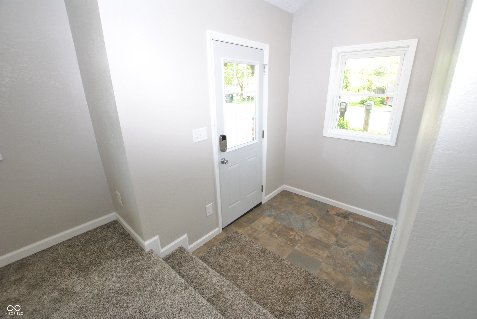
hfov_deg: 100.3
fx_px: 199
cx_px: 238
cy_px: 160
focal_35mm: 15
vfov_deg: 77.5
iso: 800
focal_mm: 10
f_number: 7.1
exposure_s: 1/100
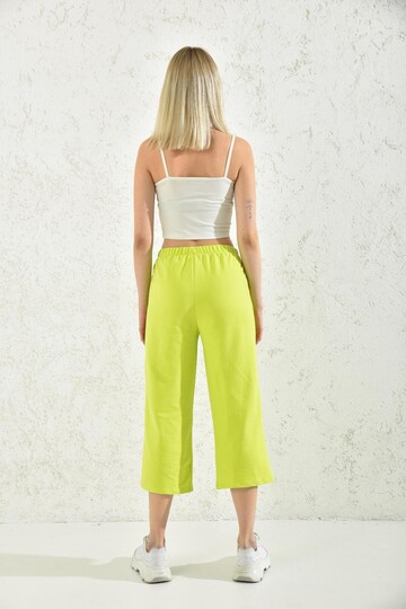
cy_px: 304
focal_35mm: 55
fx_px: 930
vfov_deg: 36.2
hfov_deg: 24.6
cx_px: 203
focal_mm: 55
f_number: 7.1
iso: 100
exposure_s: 1/160
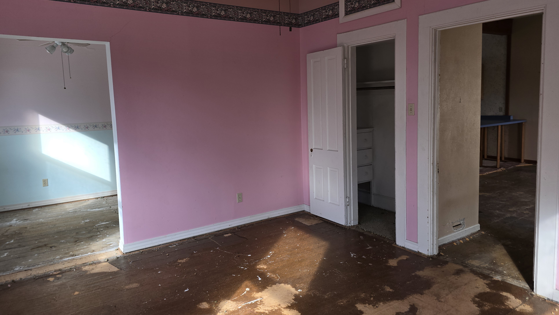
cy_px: 144
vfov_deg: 44.3
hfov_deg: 71.9
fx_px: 385
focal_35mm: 26
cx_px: 276
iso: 20
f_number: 1.7
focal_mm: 6.3
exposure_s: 1/60
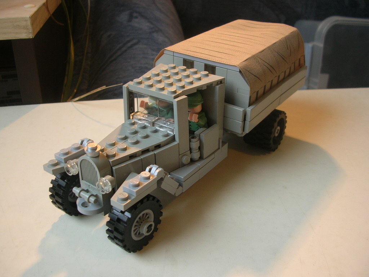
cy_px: 138
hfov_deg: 52.6
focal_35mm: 35
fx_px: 373
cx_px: 184
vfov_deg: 40.7
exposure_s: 1/30.6
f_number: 2.8
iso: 50
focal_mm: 5.8
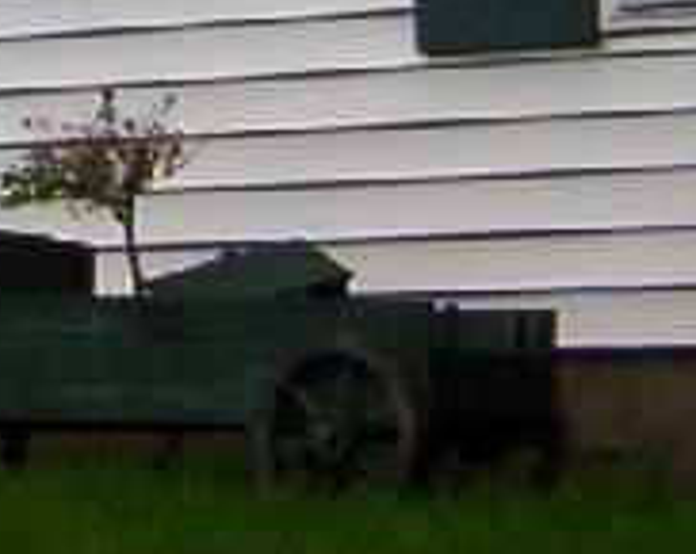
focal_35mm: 229
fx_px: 4710
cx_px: -428
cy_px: -585
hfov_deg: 8.2
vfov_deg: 6.5
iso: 100
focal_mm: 5.54
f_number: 5.24
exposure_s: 1/598
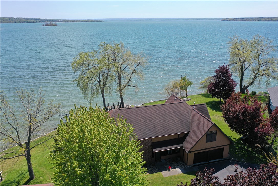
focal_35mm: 28
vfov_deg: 46.4
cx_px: 139
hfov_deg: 65.5
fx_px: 216
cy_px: 93
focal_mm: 10.26
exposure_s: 1/1600
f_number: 2.8
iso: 100
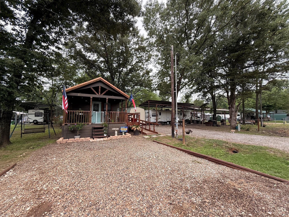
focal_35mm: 14
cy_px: 108
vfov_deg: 85.7
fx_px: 117
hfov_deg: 102.1
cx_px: 144
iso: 64
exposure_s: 1/104
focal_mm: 2.22
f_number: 2.2
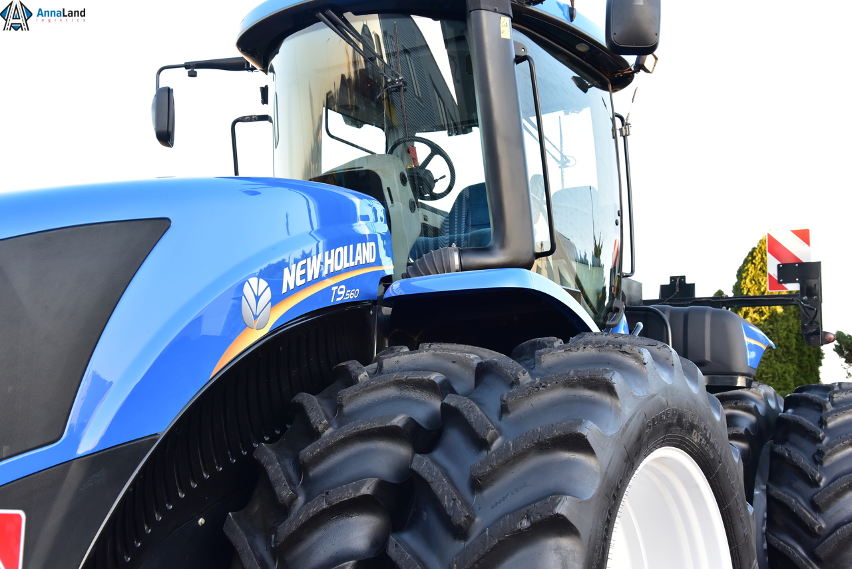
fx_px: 1089
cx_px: 426
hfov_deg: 42.7
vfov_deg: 29.3
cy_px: 284
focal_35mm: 46
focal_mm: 46
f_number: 6.3
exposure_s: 1/250
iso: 1250
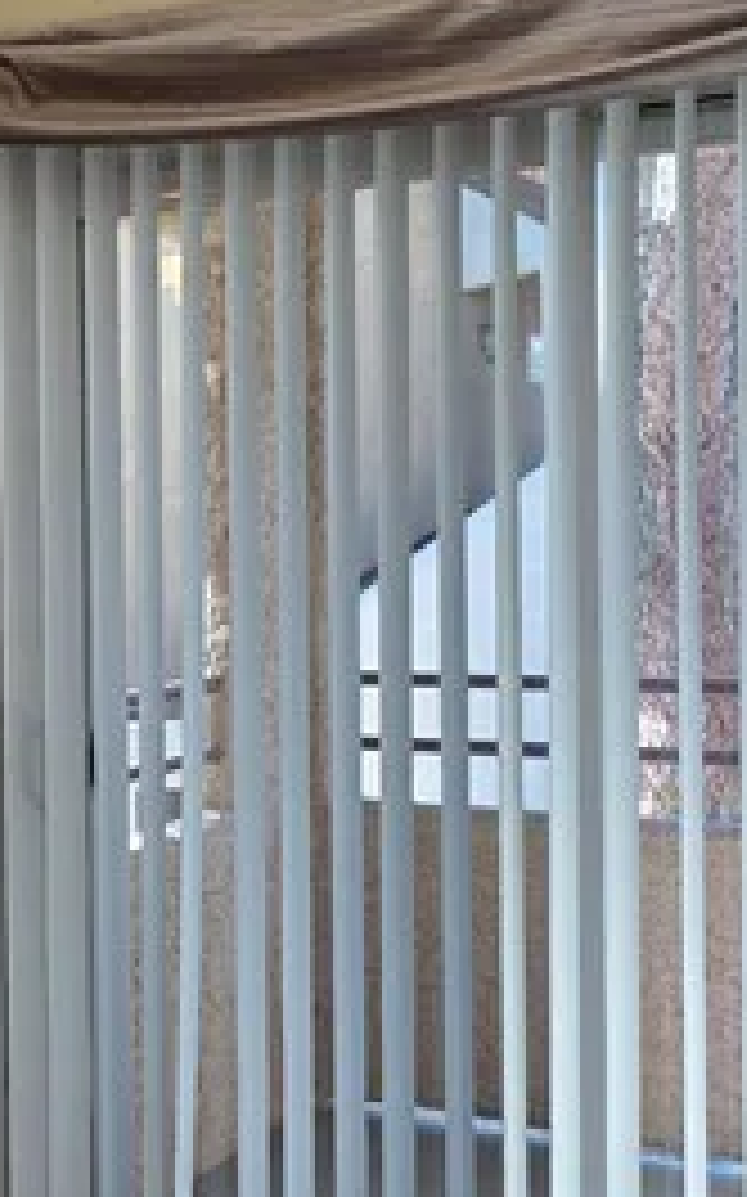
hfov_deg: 22.3
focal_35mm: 53
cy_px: 558
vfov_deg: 38.2
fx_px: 1728
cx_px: -176
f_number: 1.9
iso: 64
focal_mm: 2.2
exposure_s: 1/120
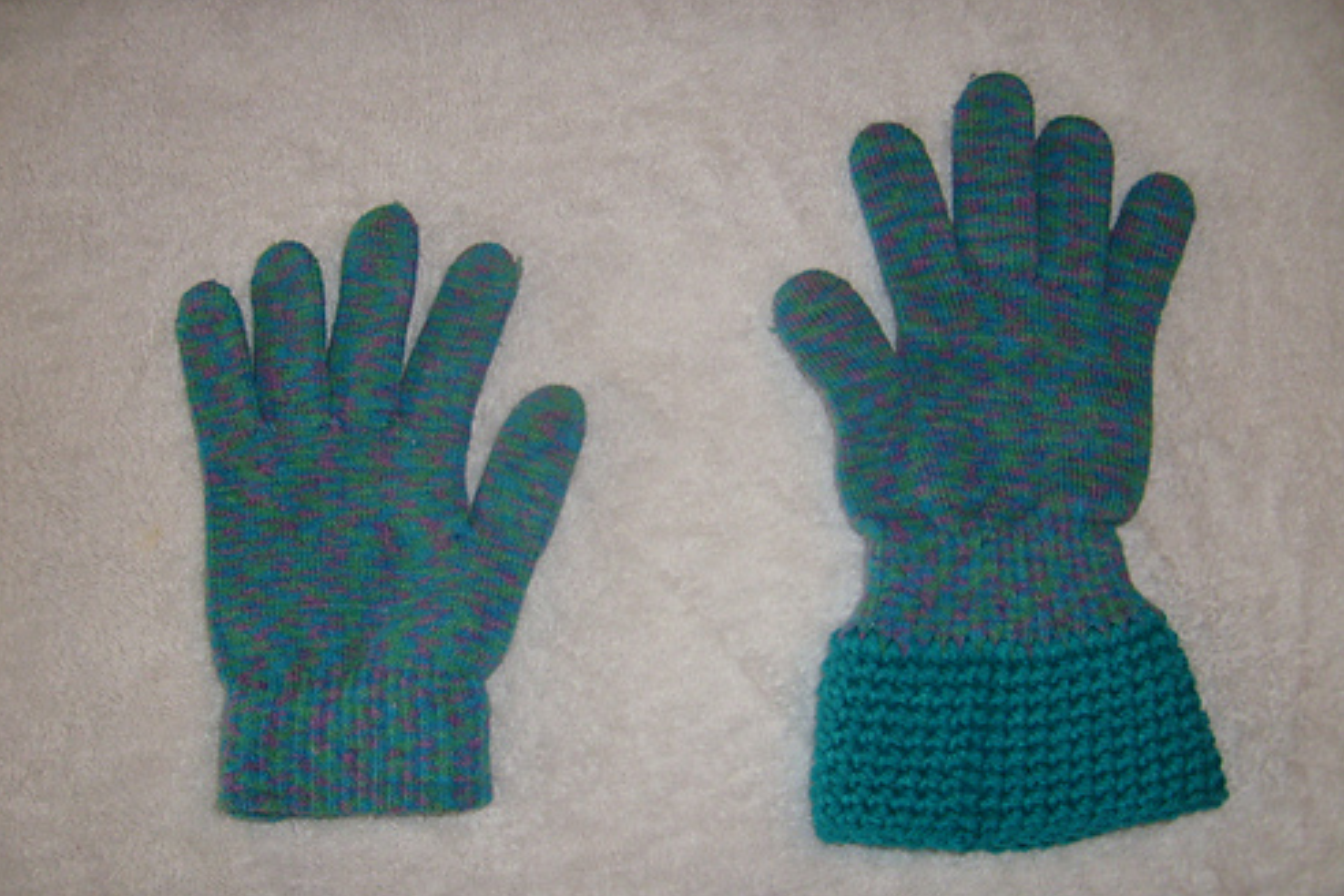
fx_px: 1381
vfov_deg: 35.9
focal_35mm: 37
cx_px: 667
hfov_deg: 51.9
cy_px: 496
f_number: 2.8
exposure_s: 1/45
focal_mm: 5.8
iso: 100
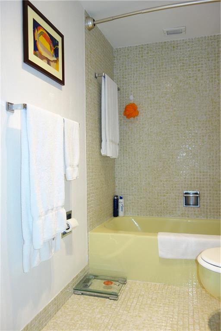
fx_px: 258
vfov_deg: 65.5
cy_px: 166
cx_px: 110
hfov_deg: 46.4
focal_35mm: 28
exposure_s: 1/100
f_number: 2
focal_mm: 10.4
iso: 125
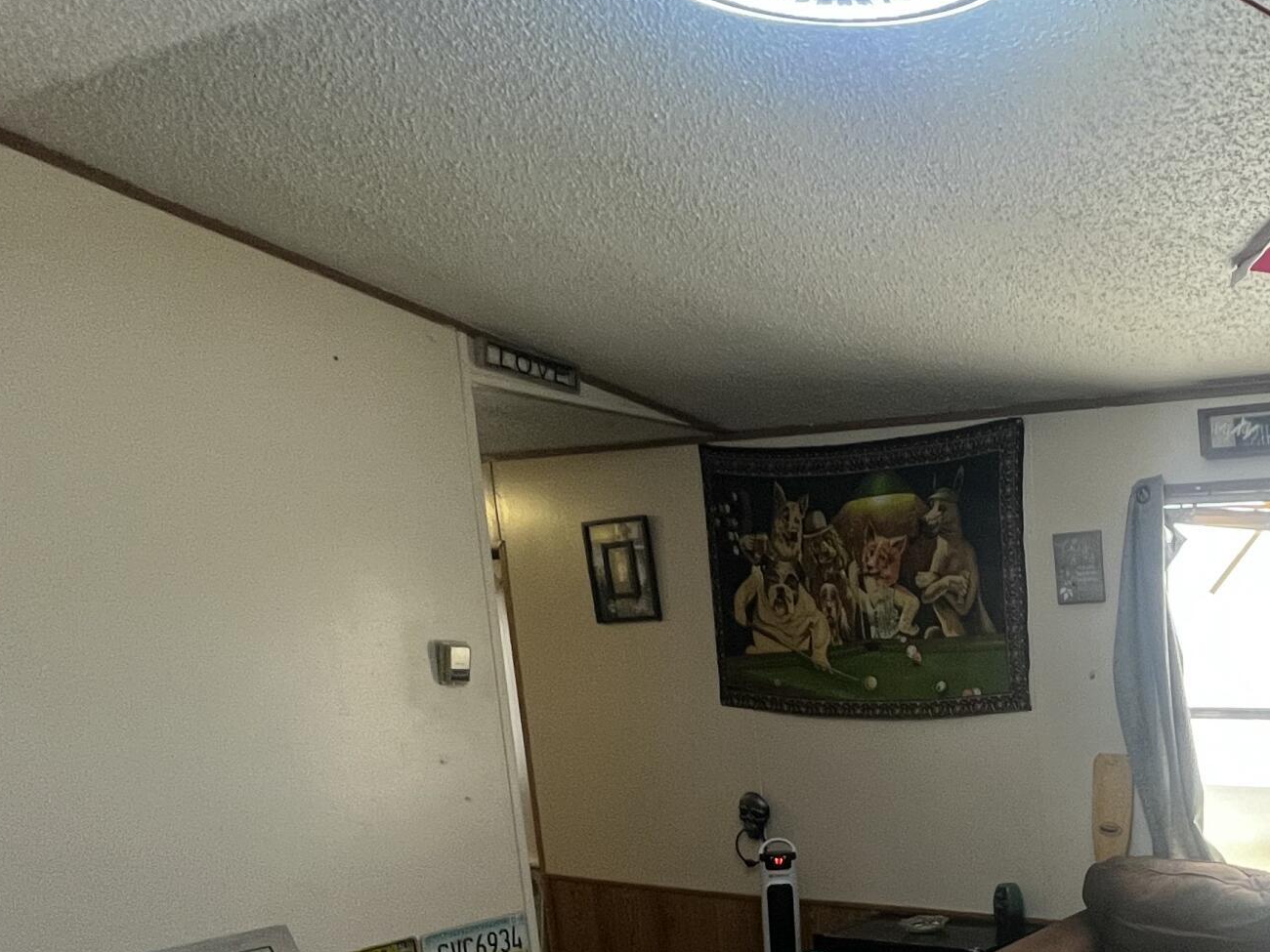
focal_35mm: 30
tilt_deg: -10.4
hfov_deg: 49.2
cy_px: 849
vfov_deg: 43.0
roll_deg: +1.0
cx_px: 1265
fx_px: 1101
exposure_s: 1/60
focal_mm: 1.57
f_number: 1.8
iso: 200
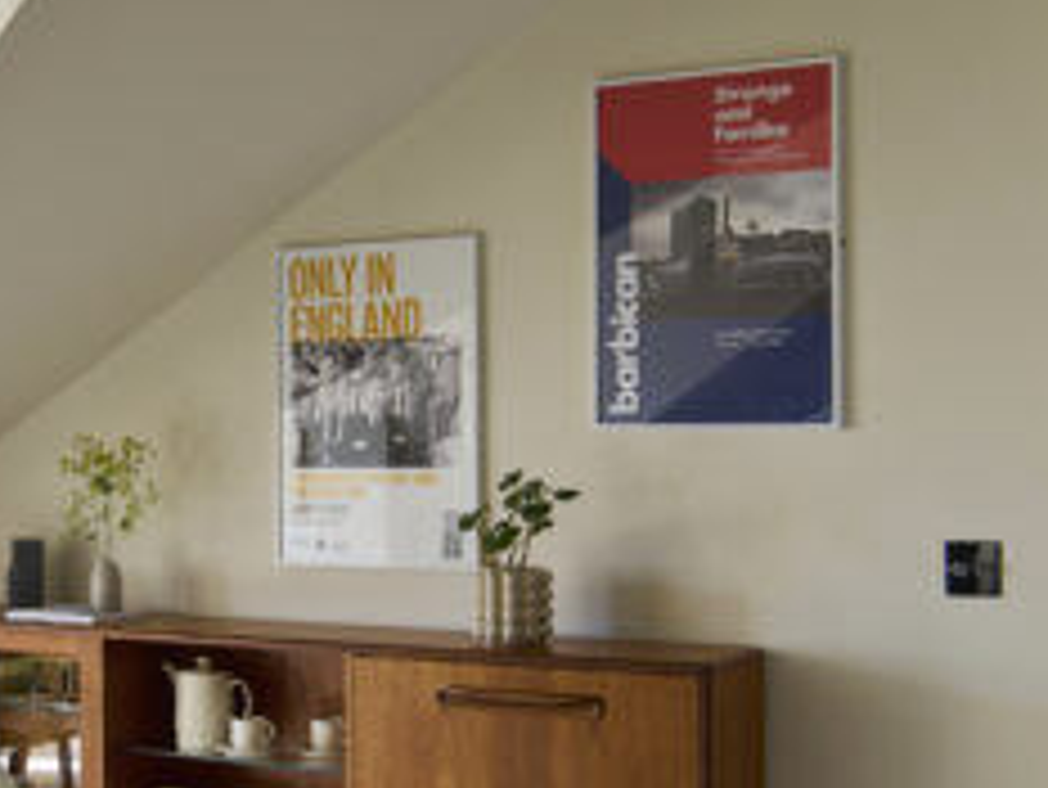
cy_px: 507
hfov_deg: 33.1
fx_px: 1727
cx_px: 270
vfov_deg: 25.6
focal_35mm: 57
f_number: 5.6
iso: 125
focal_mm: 18
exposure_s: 1/13
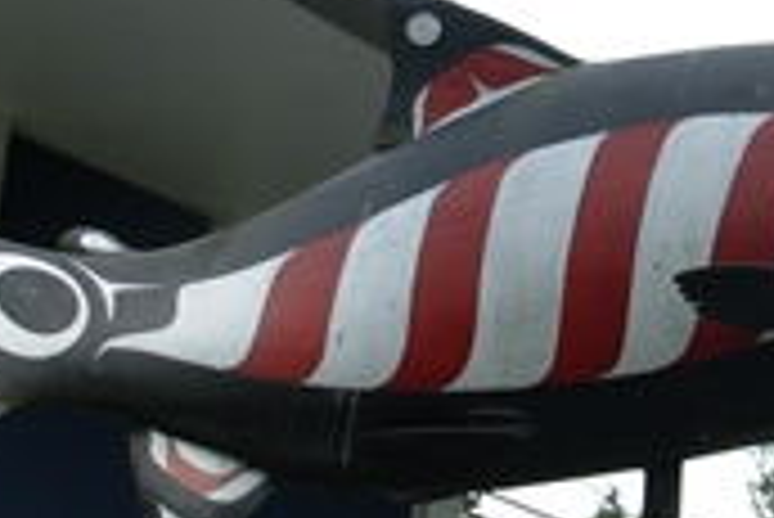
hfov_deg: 18.4
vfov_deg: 12.5
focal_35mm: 110
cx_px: 648
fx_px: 2367
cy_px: 234
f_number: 2.9
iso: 50
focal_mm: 6.3
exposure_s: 1/645
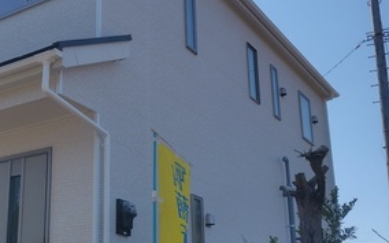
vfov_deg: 23.5
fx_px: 583
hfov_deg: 35.5
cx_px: 68
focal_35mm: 55
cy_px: 151
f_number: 1.9
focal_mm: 5.6
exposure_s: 1/1639
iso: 50
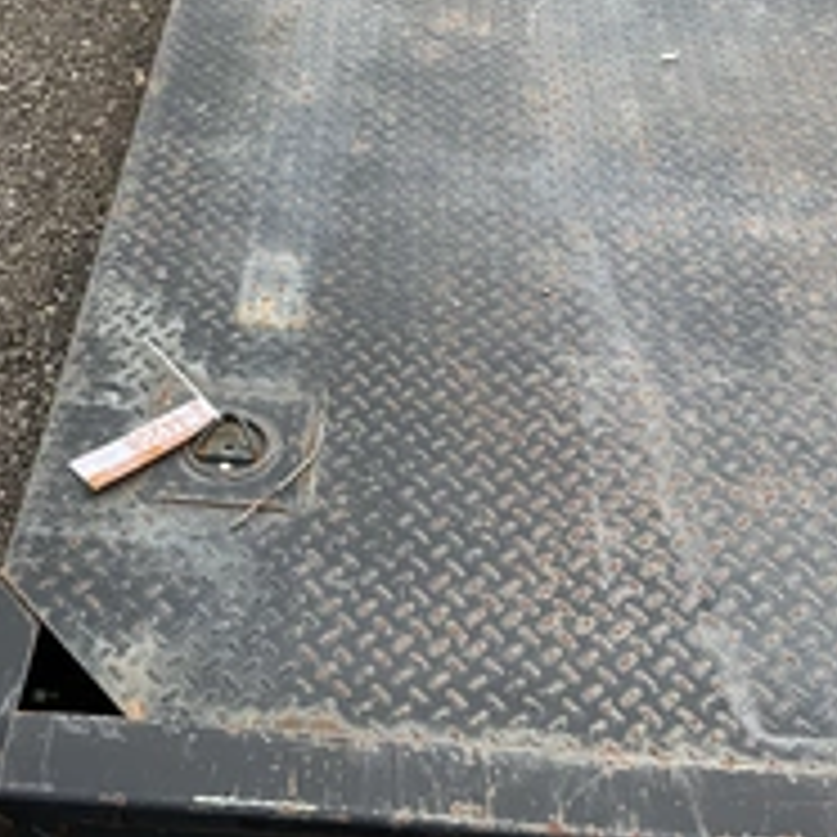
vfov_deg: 30.6
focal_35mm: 55
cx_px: 315
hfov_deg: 31.0
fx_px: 1505
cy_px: 220
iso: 25
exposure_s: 1/1015
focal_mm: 3
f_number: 1.8
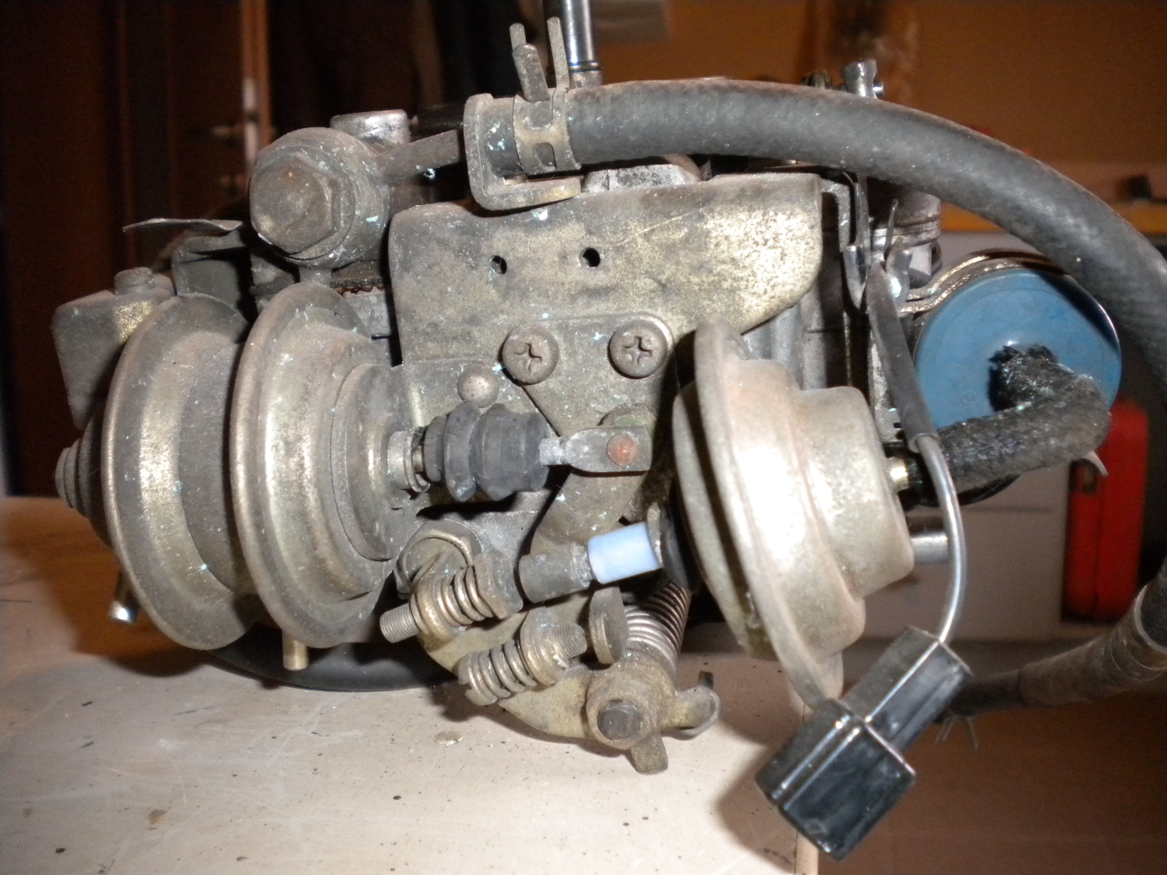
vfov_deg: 40.7
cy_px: 438
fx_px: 1180
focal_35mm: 35
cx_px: 584
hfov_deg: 52.6
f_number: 3.1
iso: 400
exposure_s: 1/30
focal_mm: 6.3
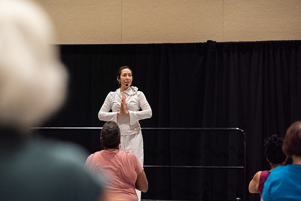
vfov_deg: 13.6
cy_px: 111
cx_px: 131
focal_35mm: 101
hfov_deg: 20.2
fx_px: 845
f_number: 2
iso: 1250
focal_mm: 85
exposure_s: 1/200
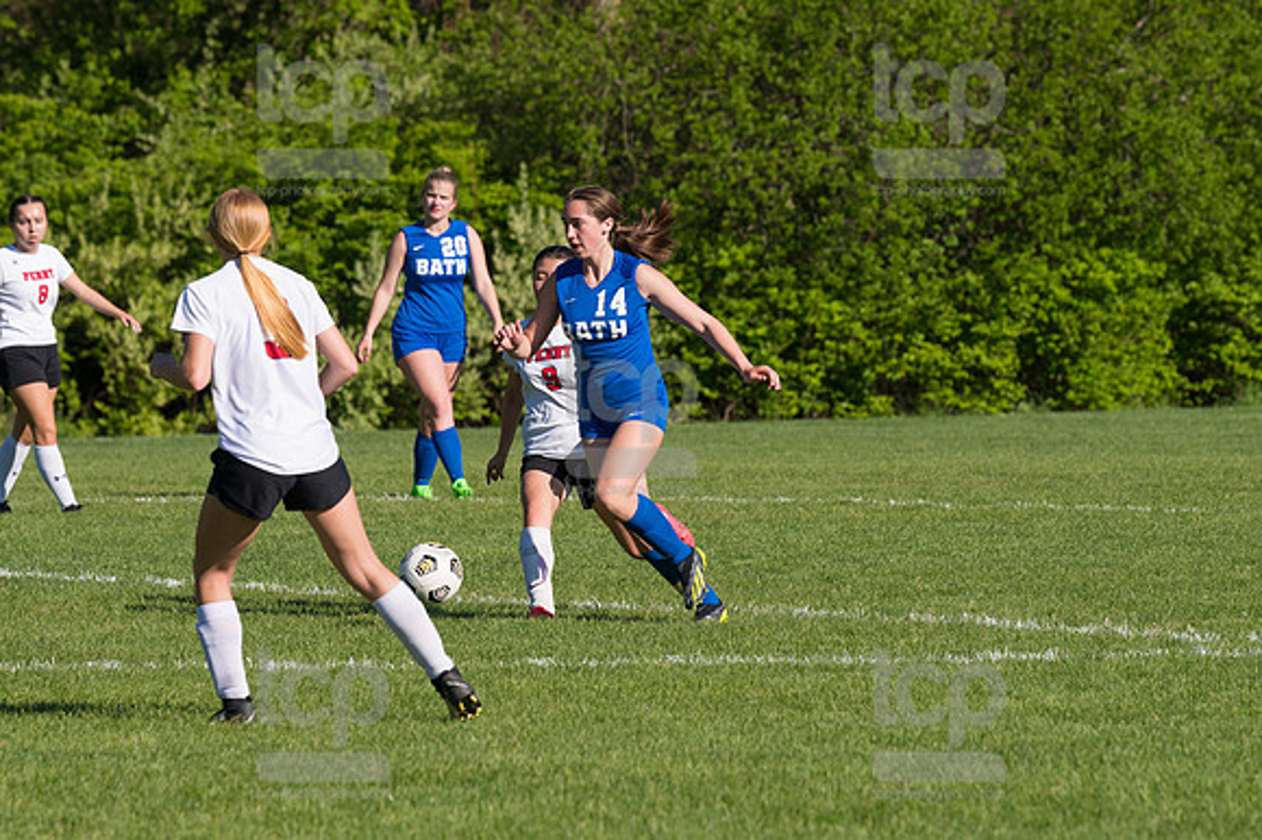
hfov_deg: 6.9
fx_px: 10510
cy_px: 420
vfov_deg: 4.6
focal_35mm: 300
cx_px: 631
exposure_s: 1/1600
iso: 250
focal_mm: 200
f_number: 5.6
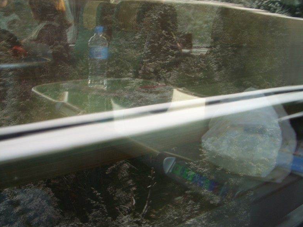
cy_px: 114
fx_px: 342
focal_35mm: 39
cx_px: 154
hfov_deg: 47.8
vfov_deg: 36.8
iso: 50
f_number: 2.8
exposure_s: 1/52
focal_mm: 7.8
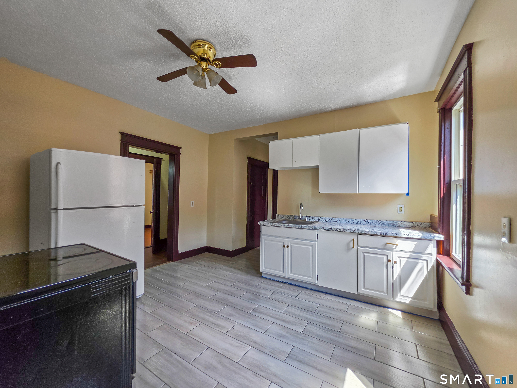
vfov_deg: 89.9
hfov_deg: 106.2
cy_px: 194
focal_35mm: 13
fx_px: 194
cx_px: 258
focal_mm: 2.2
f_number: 1.9
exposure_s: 1/120
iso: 40
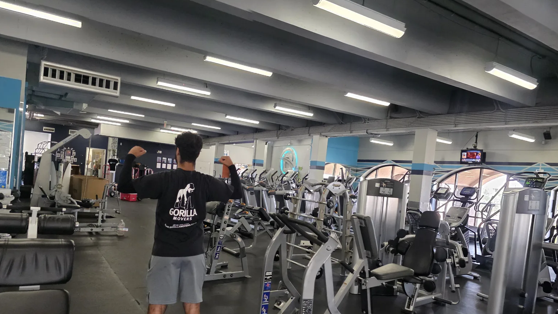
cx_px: 276
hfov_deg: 71.9
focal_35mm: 26
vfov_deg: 44.1
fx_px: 385
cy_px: 191
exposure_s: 1/120
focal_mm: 6.3
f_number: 1.7
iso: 800
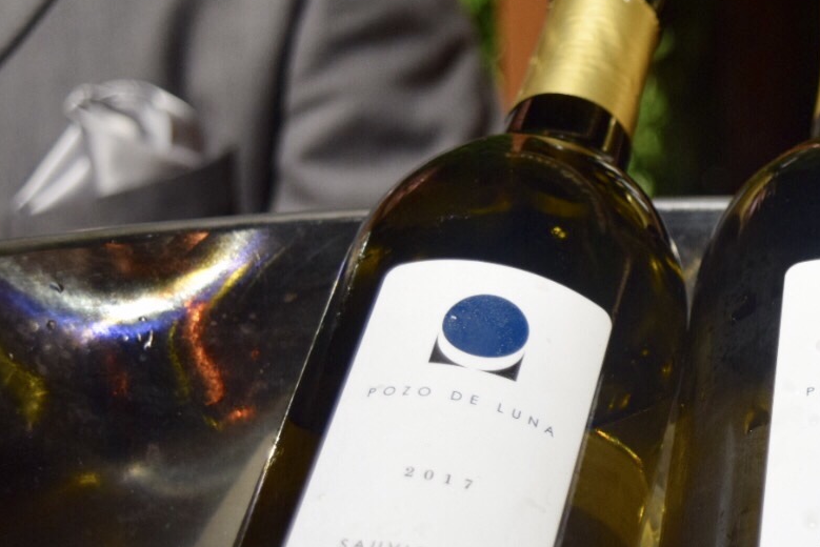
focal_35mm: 106
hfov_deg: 18.8
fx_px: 2415
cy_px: 333
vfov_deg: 12.9
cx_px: 818
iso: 1000
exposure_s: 1/60
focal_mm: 34
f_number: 4.5
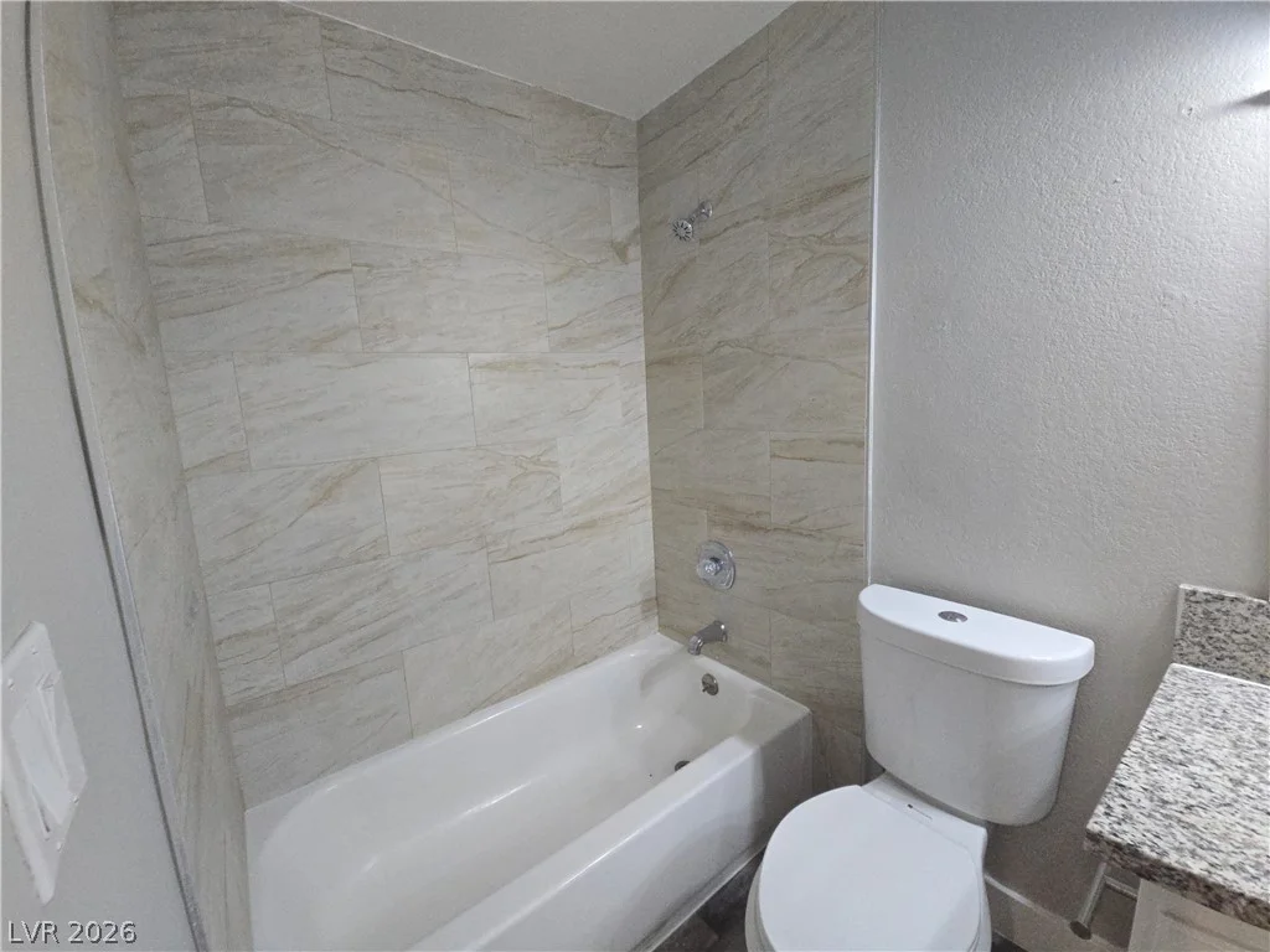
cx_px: 635
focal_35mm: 13
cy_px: 476
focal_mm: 2.2
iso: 400
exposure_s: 1/60
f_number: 2.2
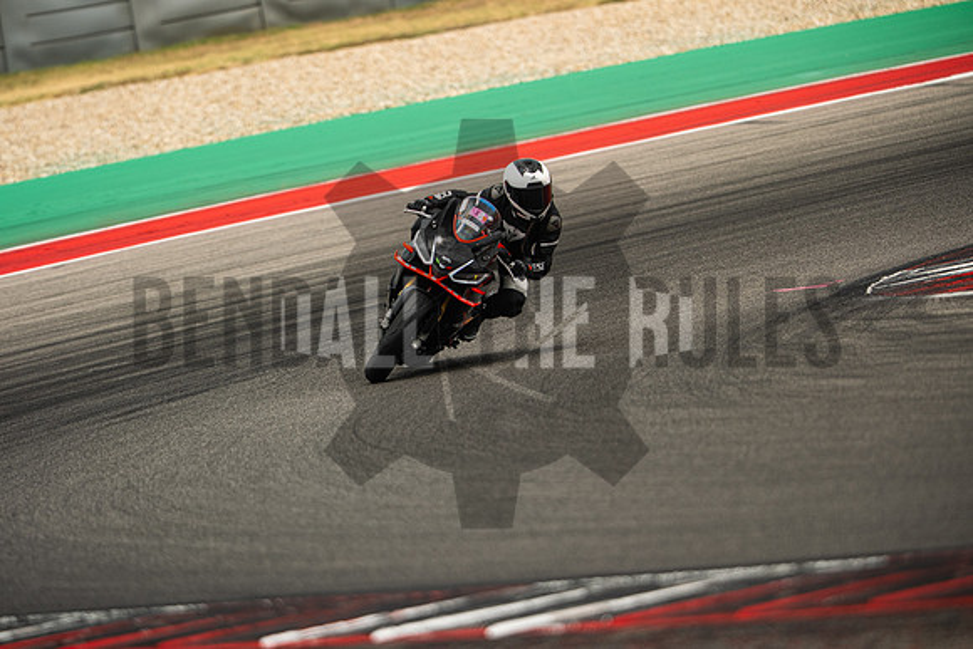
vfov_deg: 3.3
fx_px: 11354
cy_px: 324
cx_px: 486
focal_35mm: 420
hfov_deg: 4.9
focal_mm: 280
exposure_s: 1/2000
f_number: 2.8
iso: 320
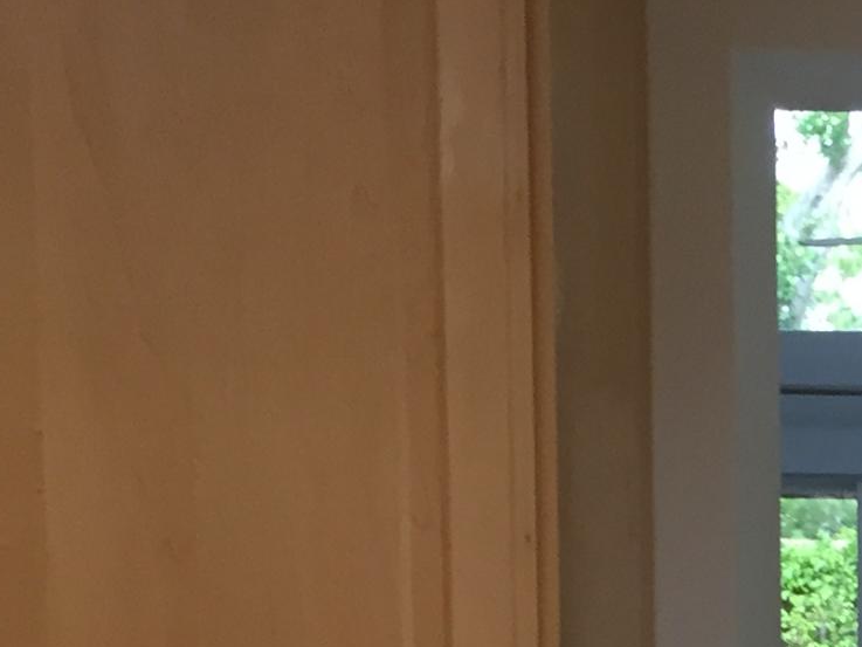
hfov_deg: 15.5
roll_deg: -0.7
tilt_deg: -5.7
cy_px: 996
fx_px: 2939
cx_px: 1240
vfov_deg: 11.9
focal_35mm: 118
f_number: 2.2
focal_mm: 4.15
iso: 64
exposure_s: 1/30
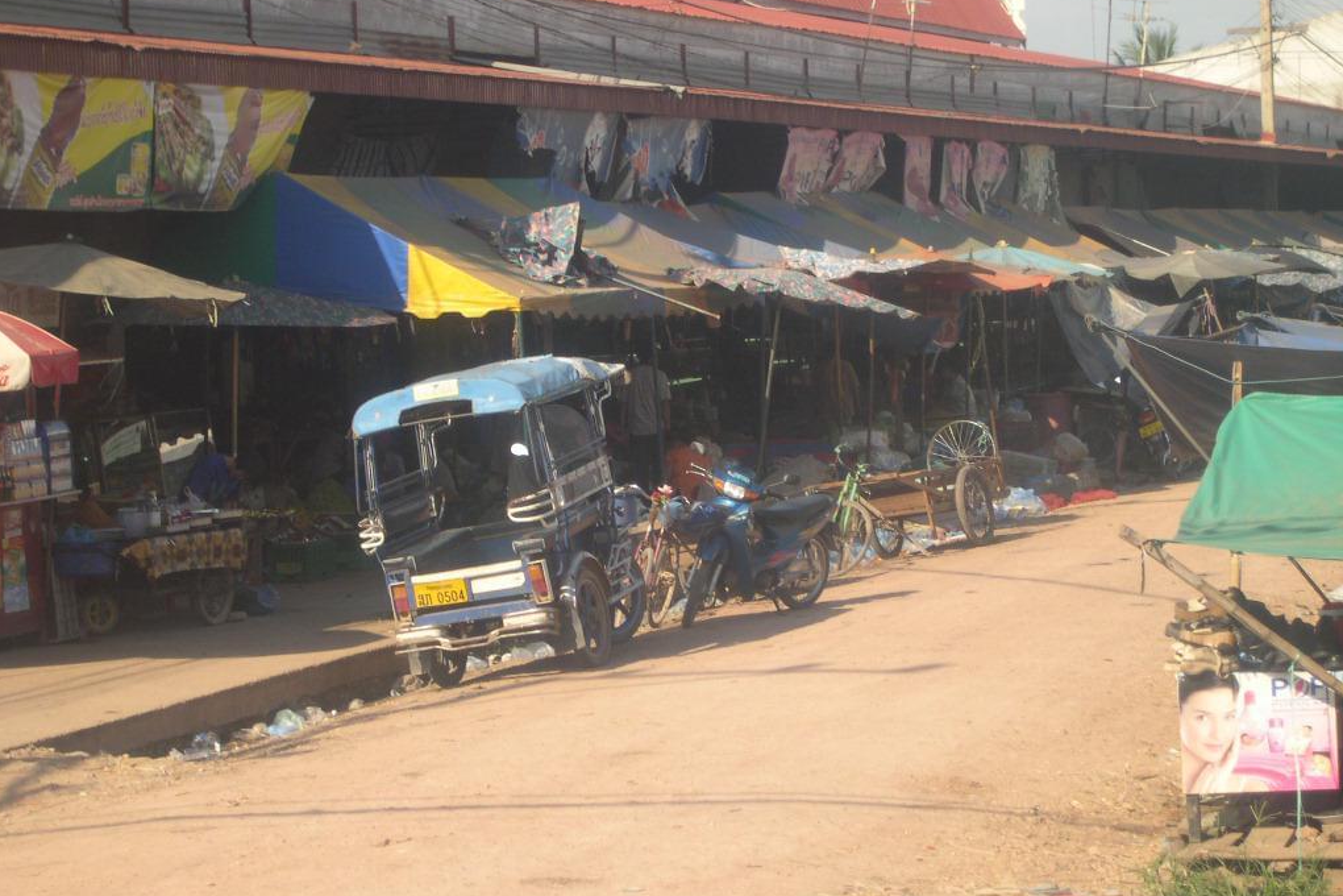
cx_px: 670
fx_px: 4439
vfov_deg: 11.5
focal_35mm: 119
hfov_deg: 17.2
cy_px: 444
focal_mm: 24
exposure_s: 1/159
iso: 100
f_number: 4.9
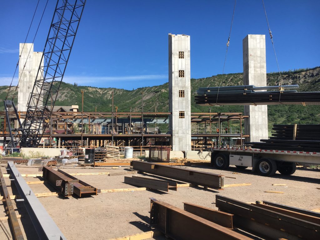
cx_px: 160
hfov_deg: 61.7
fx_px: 268
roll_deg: +0.7
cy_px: 120
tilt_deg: +5.8
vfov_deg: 48.2
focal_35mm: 29
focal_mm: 4.15
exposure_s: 1/1399
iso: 25
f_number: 2.2
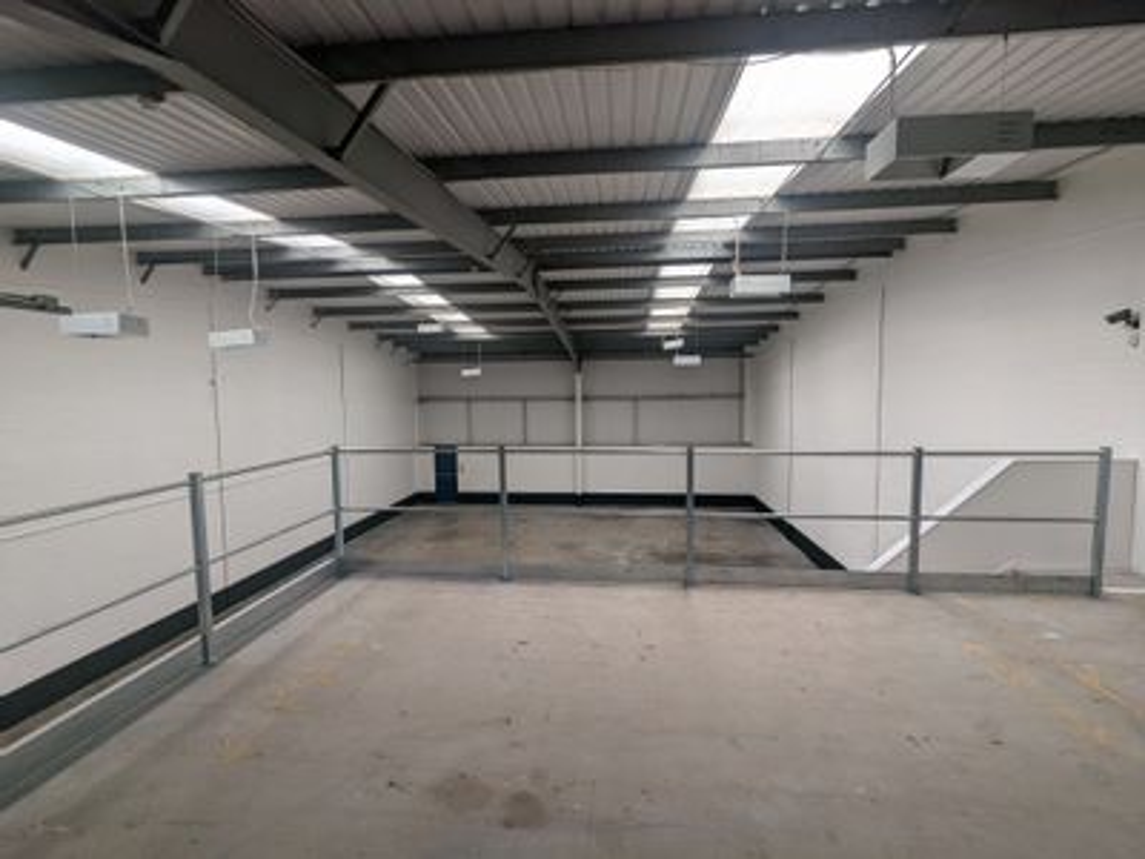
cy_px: 430
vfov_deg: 78.1
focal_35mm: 16
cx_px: 572
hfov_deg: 94.5
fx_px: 529
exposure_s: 1/105
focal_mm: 2.35
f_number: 2.2
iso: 38
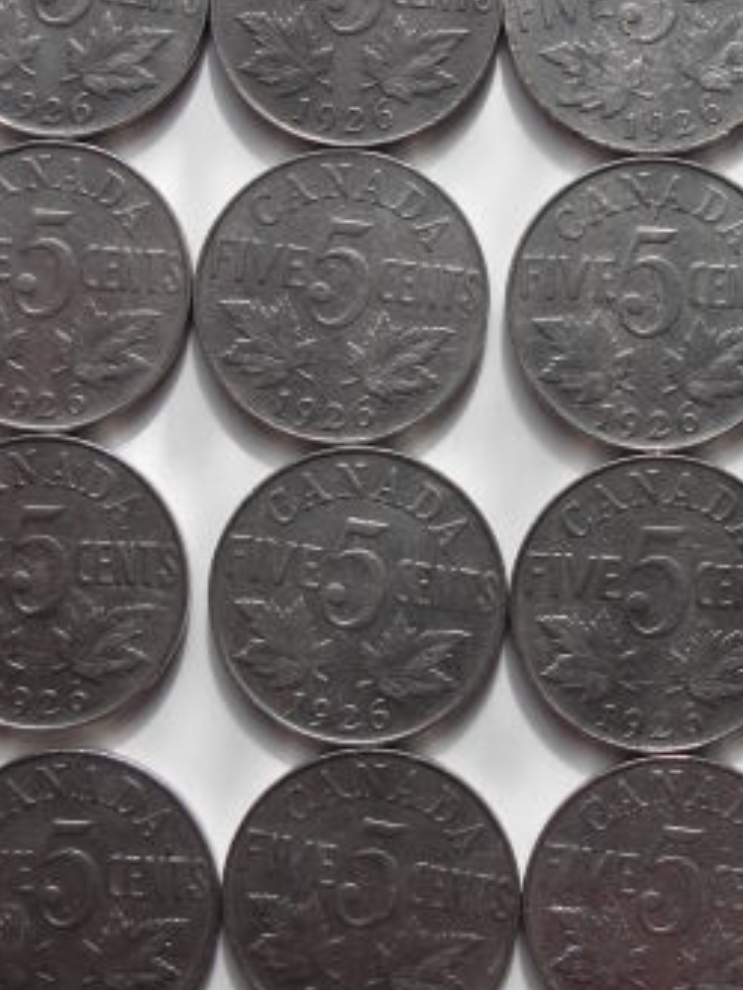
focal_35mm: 63
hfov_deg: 23.1
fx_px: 1802
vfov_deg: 30.4
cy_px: 309
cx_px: 538
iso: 50
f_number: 3
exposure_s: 1/315
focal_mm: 5.8
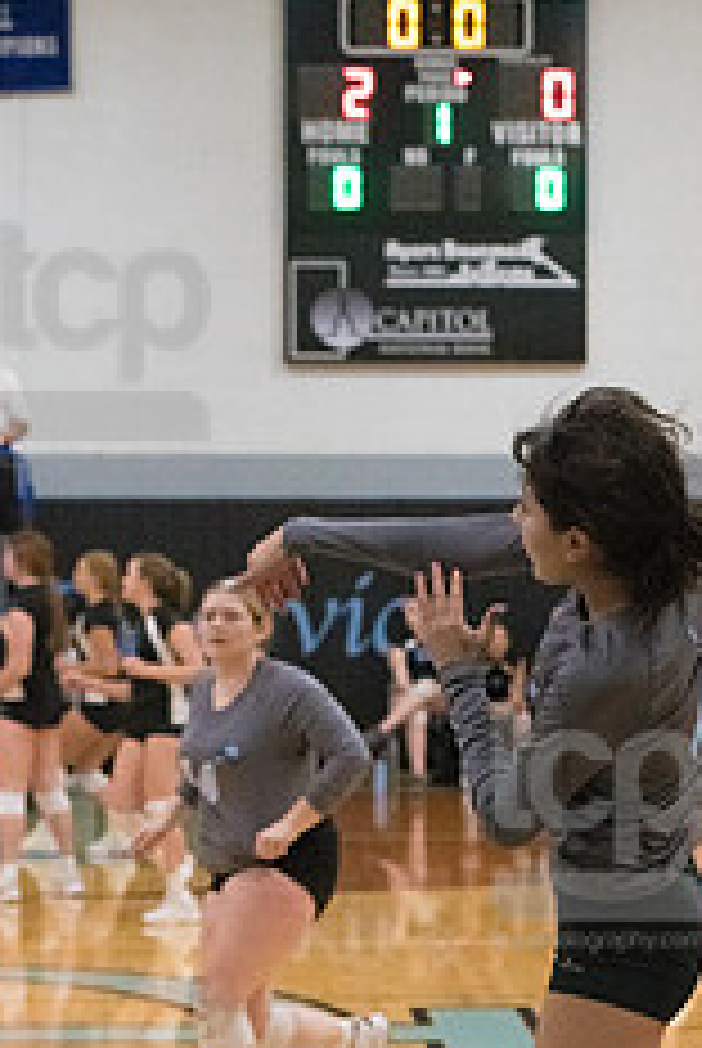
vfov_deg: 15.1
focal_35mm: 135
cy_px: 828
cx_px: 598
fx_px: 3937
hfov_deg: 10.2
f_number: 4.5
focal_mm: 70
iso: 6400
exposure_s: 1/1000
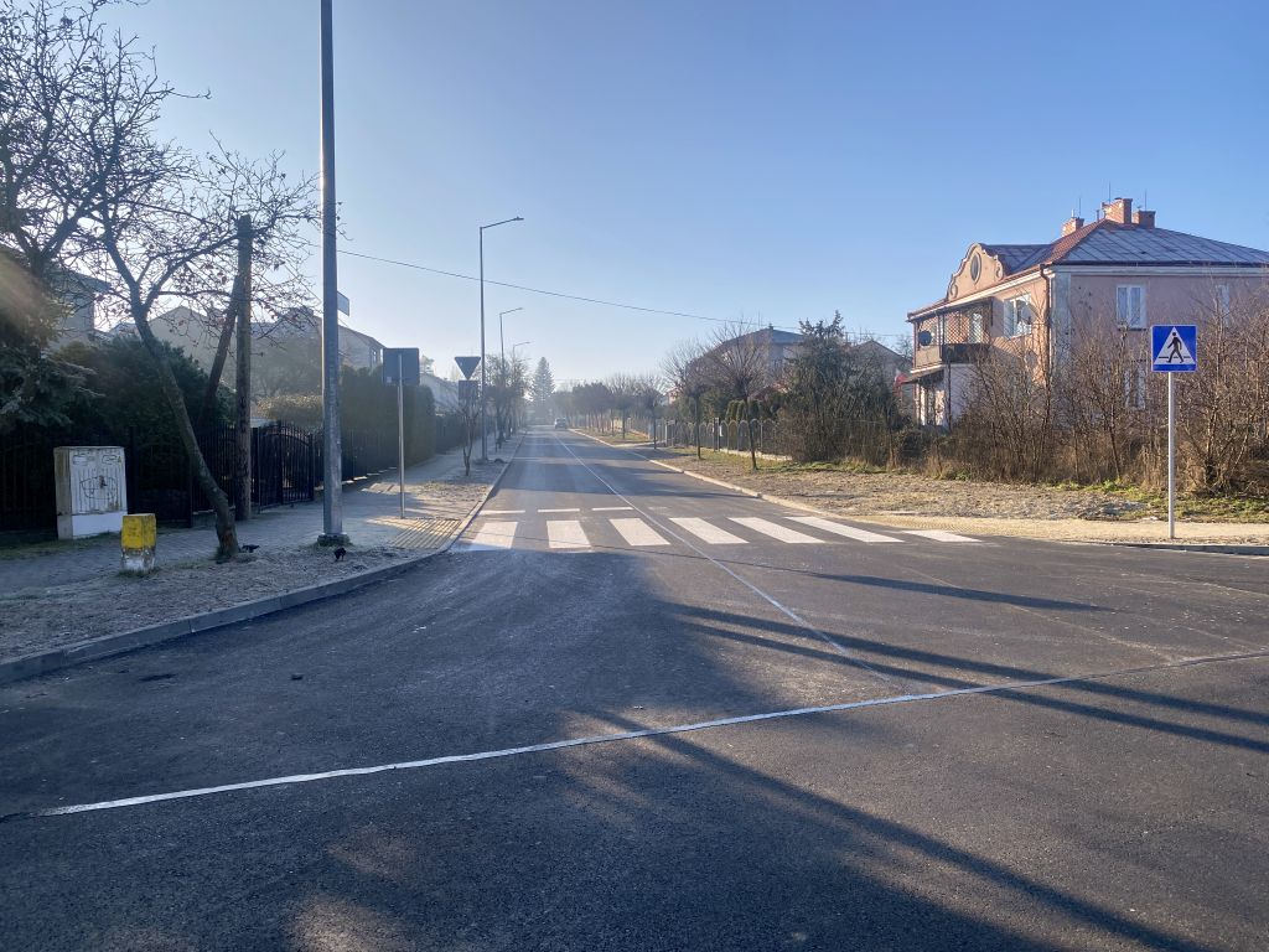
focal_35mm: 26
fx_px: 953
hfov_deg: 67.3
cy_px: 476
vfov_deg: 53.1
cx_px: 634
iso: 32
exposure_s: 1/2268
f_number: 1.8
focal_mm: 4.25
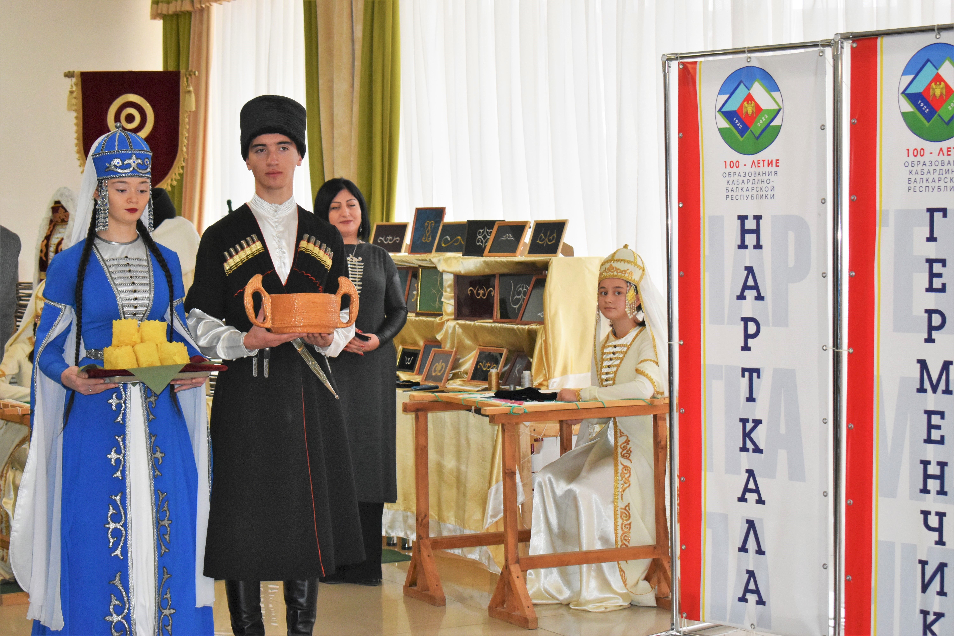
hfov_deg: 27.0
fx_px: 1987
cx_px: 477
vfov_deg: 18.2
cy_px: 318
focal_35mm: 75
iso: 1600
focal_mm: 50
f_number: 5.6
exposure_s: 1/125
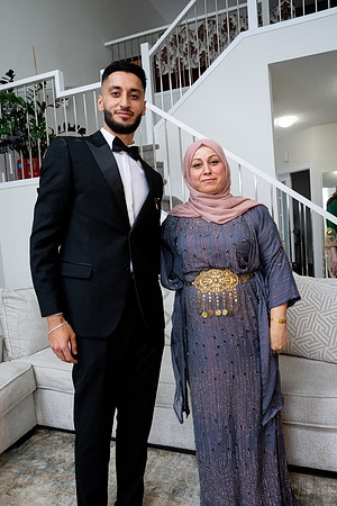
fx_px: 379
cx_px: 168
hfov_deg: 47.9
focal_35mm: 27
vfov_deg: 67.4
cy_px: 253
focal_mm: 27
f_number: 9
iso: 6400
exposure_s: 1/160
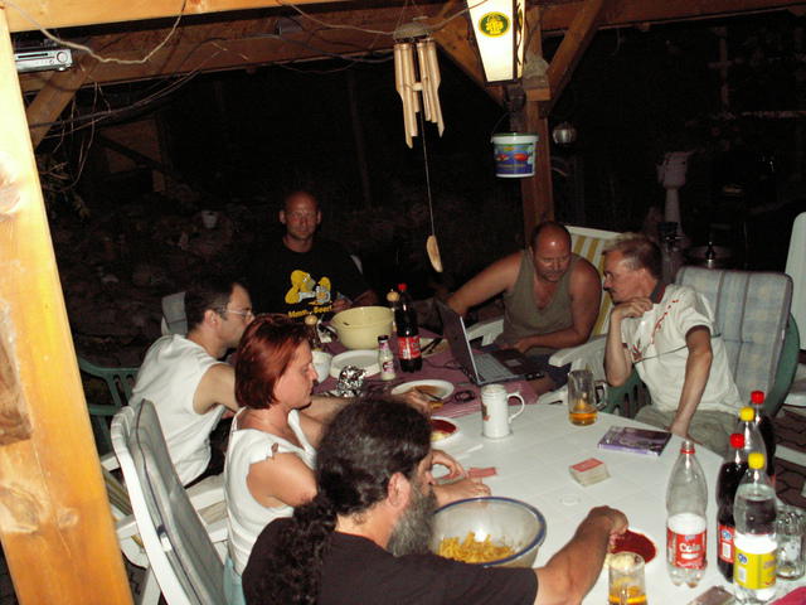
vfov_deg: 40.7
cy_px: 302
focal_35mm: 35
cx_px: 403
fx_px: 815
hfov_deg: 52.6
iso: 160
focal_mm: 5.86
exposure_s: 1/40
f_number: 2.8
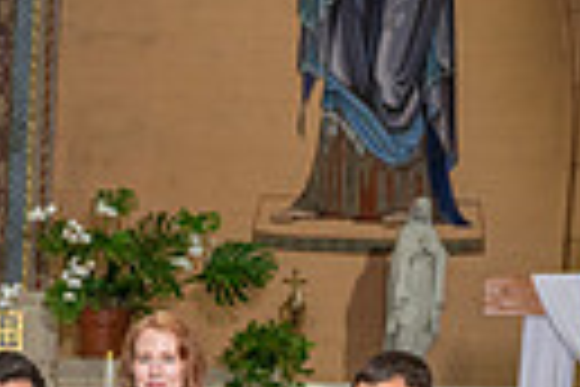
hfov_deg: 17.7
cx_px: -175
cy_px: 682
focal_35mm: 108
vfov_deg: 11.8
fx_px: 1740
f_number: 4
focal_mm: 24
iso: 800
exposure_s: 1/200
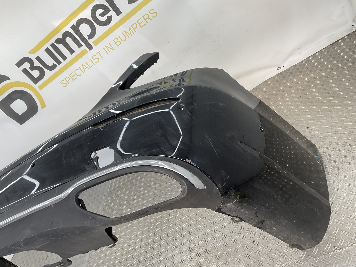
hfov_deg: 61.7
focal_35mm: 29
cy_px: 134
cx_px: 178
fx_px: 298
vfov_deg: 48.2
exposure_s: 1/120
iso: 20
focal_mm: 3
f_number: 1.8
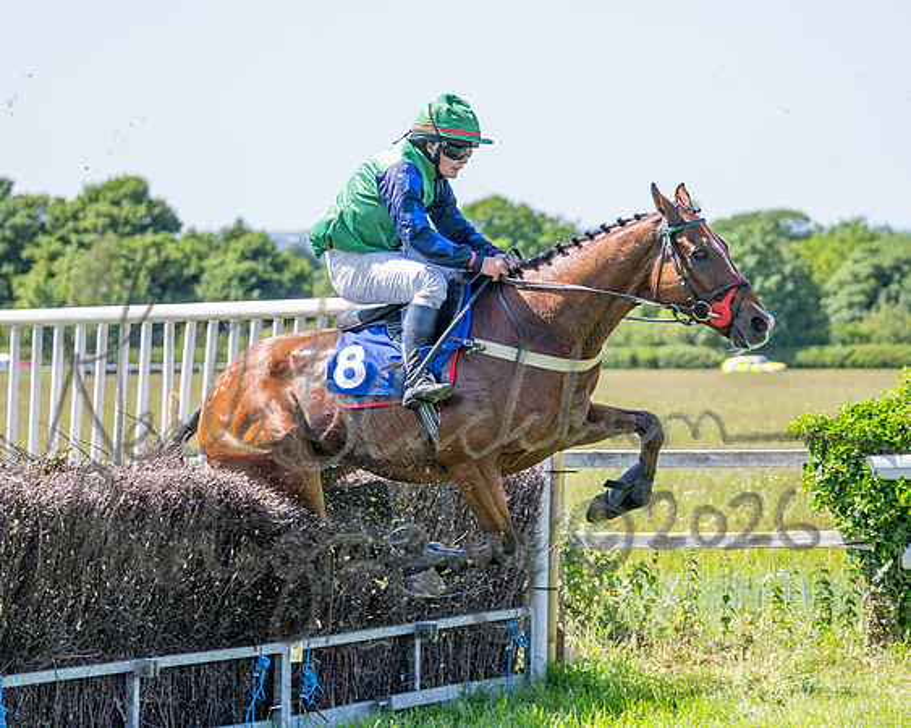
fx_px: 3917
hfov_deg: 13.3
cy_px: 364
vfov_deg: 10.6
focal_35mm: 145
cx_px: 456
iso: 200
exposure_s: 1/1600
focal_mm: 86
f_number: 2.8
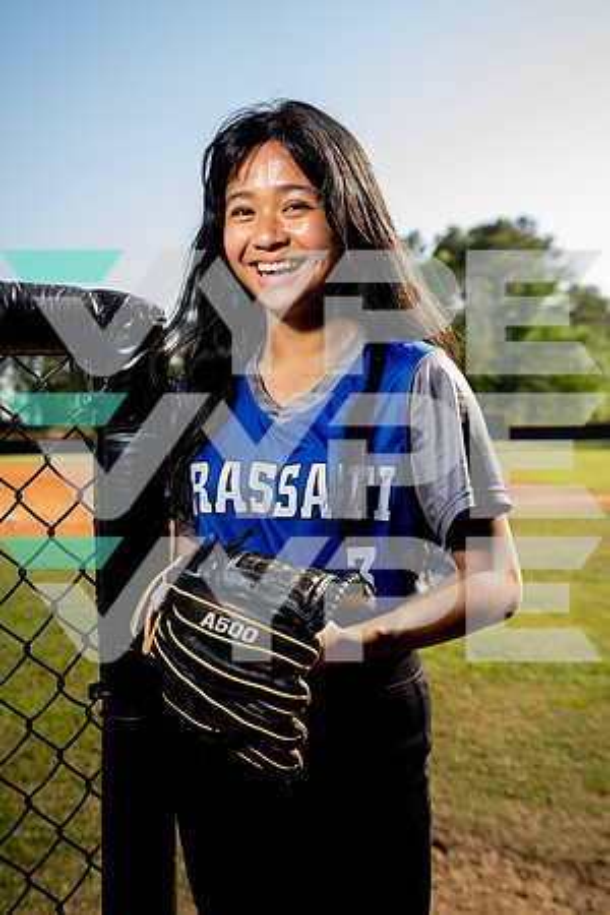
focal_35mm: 43
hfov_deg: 31.2
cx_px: 305
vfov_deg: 45.4
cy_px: 458
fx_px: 1093
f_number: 4.5
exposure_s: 1/250
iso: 200
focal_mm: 43
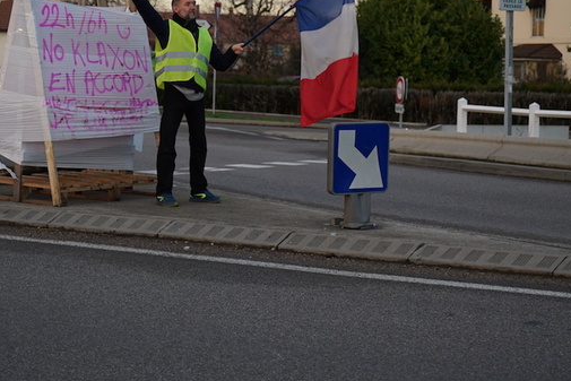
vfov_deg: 16.2
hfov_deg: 24.2
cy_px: 111
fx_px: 1333
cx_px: 243
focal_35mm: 84
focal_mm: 59
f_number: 4
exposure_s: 1/125
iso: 400
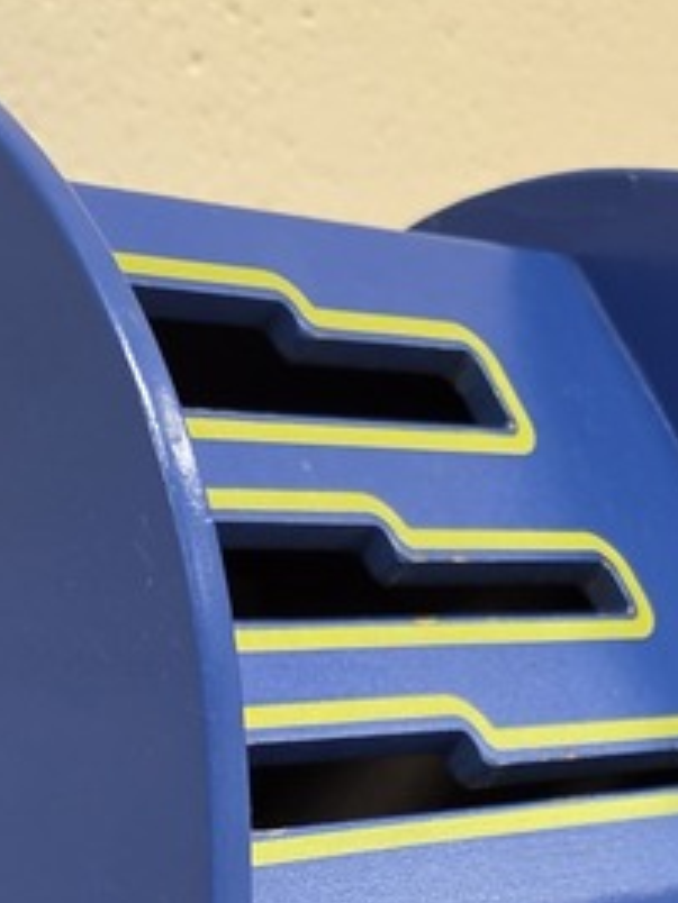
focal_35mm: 88
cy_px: 1408
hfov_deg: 16.7
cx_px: 159
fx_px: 2298
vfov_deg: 19.1
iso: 400
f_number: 1.8
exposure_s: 1/120
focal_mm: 5.4
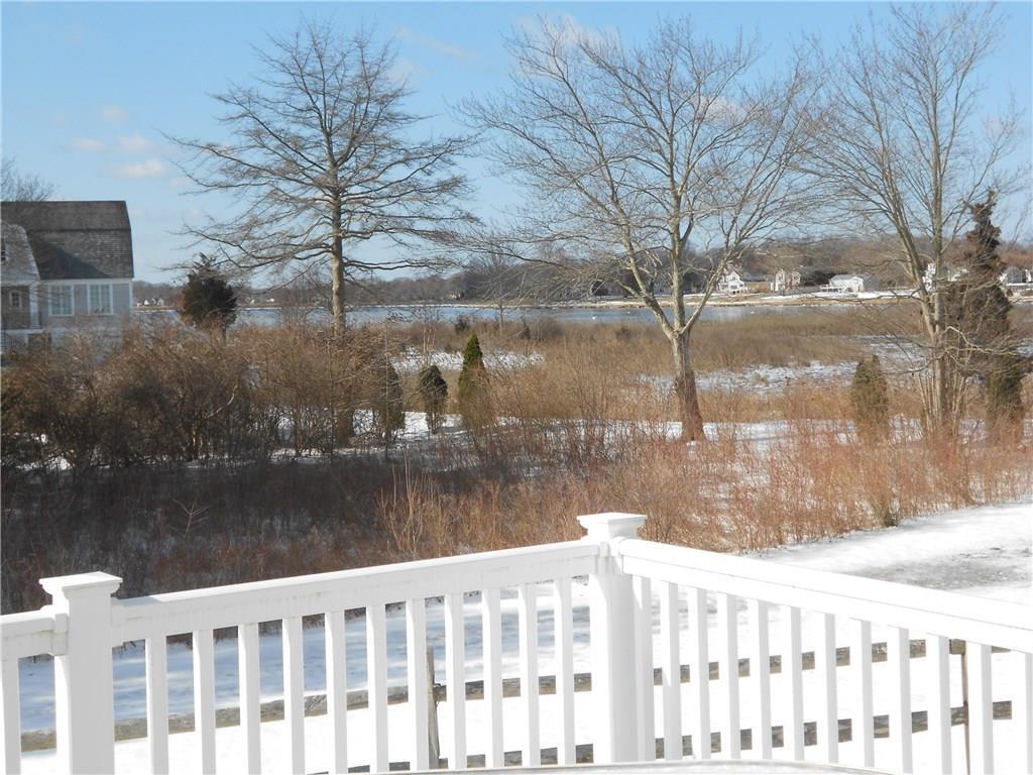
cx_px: 516
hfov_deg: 34.3
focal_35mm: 56
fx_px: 1671
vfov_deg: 26.1
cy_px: 388
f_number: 4.9
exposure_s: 1/500
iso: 80
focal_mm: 10
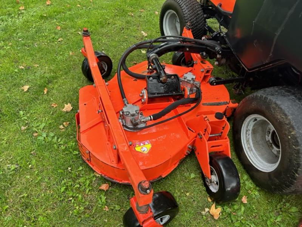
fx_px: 227
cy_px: 114
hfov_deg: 67.3
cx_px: 151
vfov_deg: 53.1
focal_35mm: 26
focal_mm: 5.7
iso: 80
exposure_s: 1/121
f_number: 1.5
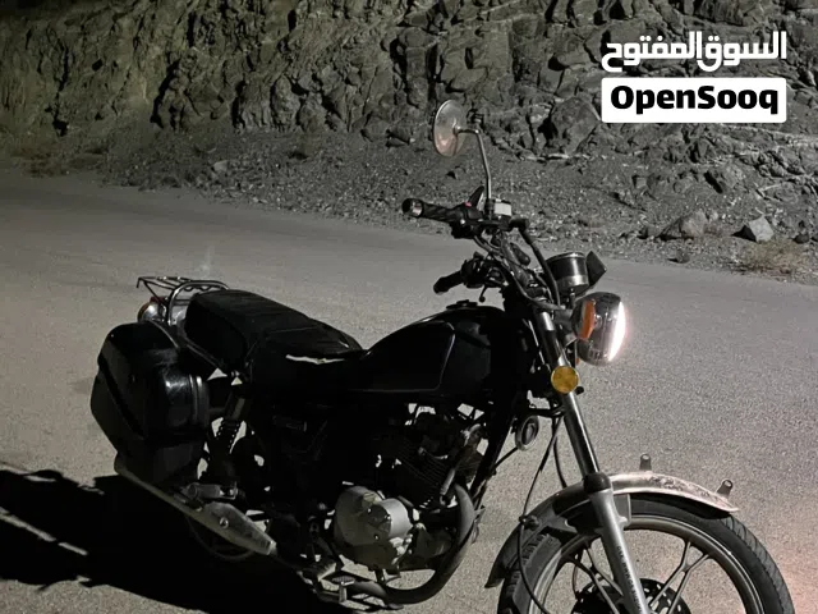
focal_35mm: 26
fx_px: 614
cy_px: 307
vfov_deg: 53.1
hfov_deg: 67.3
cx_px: 409
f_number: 1.6
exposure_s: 1/25
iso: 800
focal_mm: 5.1
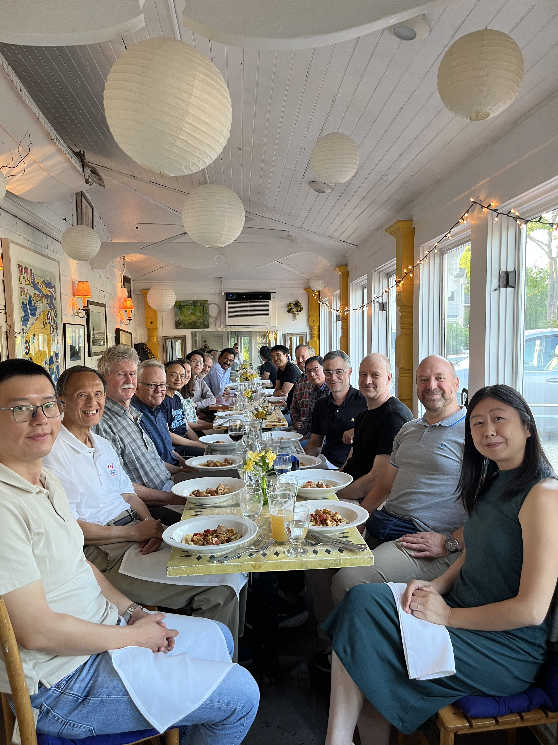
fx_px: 559
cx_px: 279
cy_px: 372
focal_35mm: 26
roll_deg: +1.6
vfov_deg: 67.3
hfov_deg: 53.1
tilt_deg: -3.7
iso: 100
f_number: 1.6
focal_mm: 5.1
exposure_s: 1/60
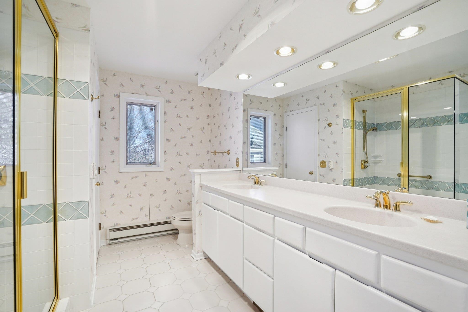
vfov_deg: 73.7
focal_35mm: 16
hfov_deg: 96.7
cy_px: 156
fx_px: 208
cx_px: 234
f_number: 8
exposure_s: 1/40
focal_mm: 16
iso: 320
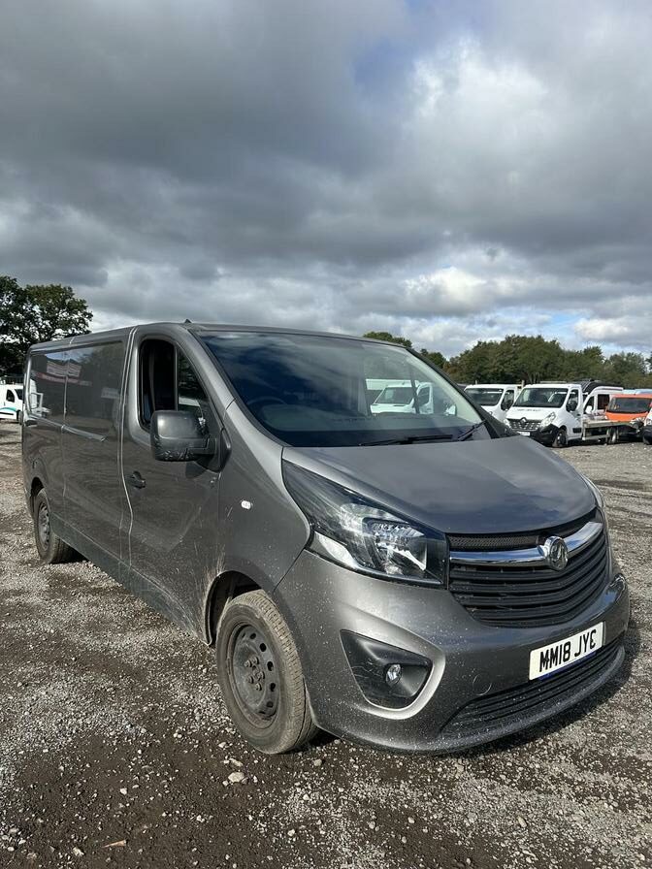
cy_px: 434
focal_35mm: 24
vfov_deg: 71.6
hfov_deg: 56.8
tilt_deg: -4.7
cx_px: 326
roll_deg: -0.7
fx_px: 603
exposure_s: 1/3247
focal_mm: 6.86
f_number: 1.78
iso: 80
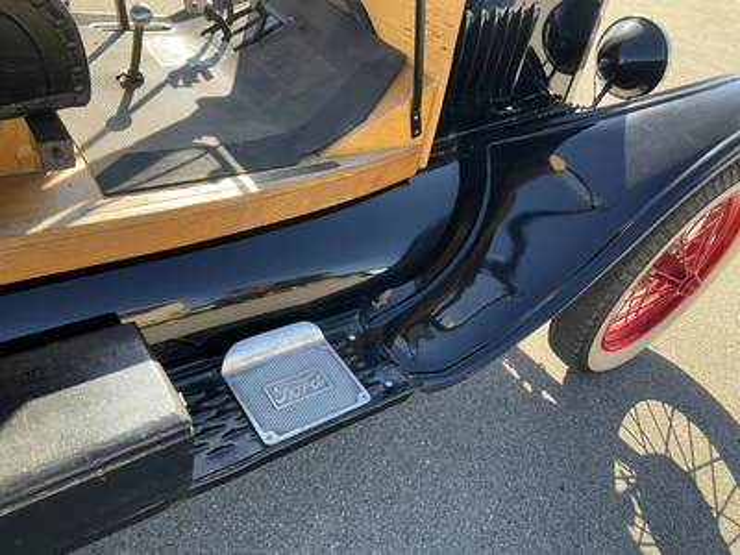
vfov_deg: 48.2
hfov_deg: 61.7
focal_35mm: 29
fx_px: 620
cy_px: 278
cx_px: 370
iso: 25
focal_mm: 3
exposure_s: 1/232
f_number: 1.8
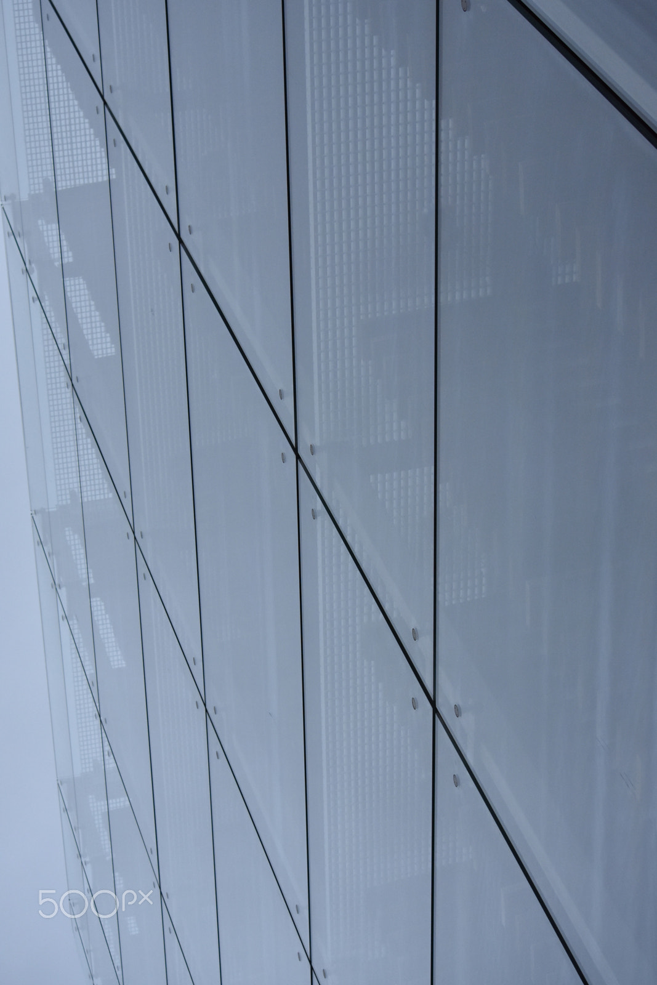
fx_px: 2258
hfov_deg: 16.6
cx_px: 328
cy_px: 492
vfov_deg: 24.6
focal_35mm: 82
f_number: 5.6
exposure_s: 1/8000
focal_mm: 55
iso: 1000
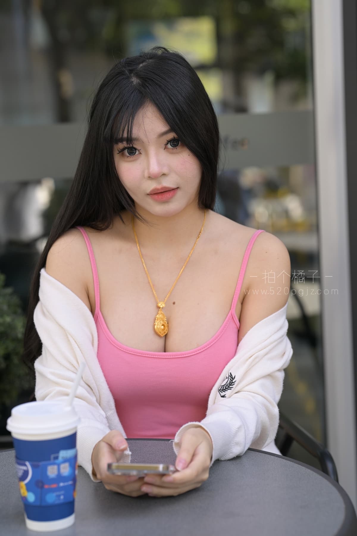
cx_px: 178
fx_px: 1264
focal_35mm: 85
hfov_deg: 16.1
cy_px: 268
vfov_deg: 23.9
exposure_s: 1/320
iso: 320
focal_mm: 85
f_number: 4
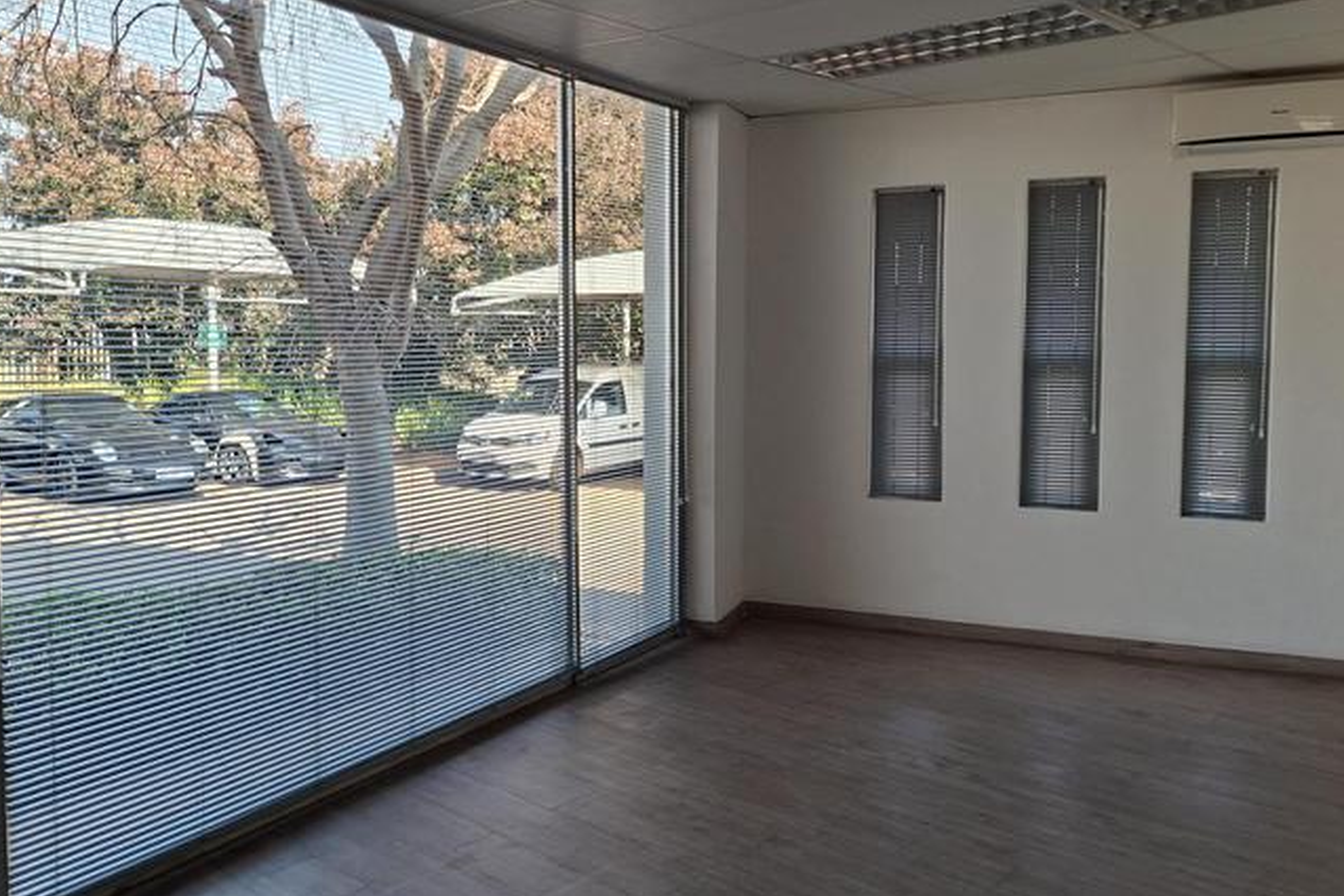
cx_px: 609
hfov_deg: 61.8
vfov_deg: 43.5
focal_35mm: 30
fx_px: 1120
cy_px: 392
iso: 40
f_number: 1.8
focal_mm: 5.54
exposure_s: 1/240
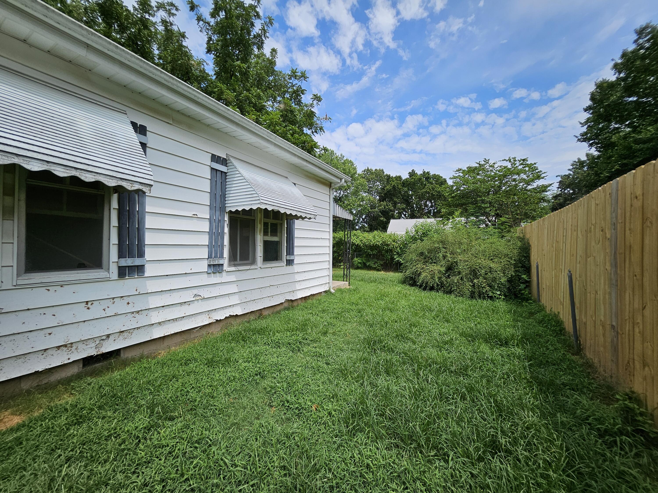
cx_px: 329
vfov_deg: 89.9
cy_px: 246
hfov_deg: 106.2
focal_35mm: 13
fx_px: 247
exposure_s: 1/1538
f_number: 2.2
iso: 32
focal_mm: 1.74
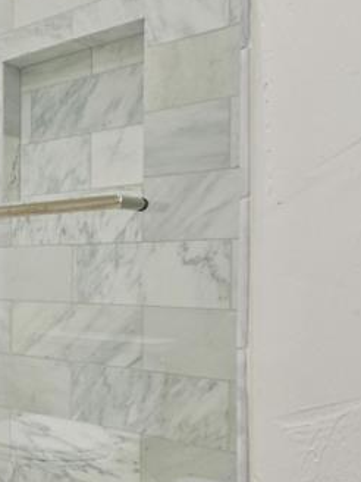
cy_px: 269
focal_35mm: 42
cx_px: -346
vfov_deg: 44.7
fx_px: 584
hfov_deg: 19.8
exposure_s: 1/40
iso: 250
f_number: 7.1
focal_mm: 14
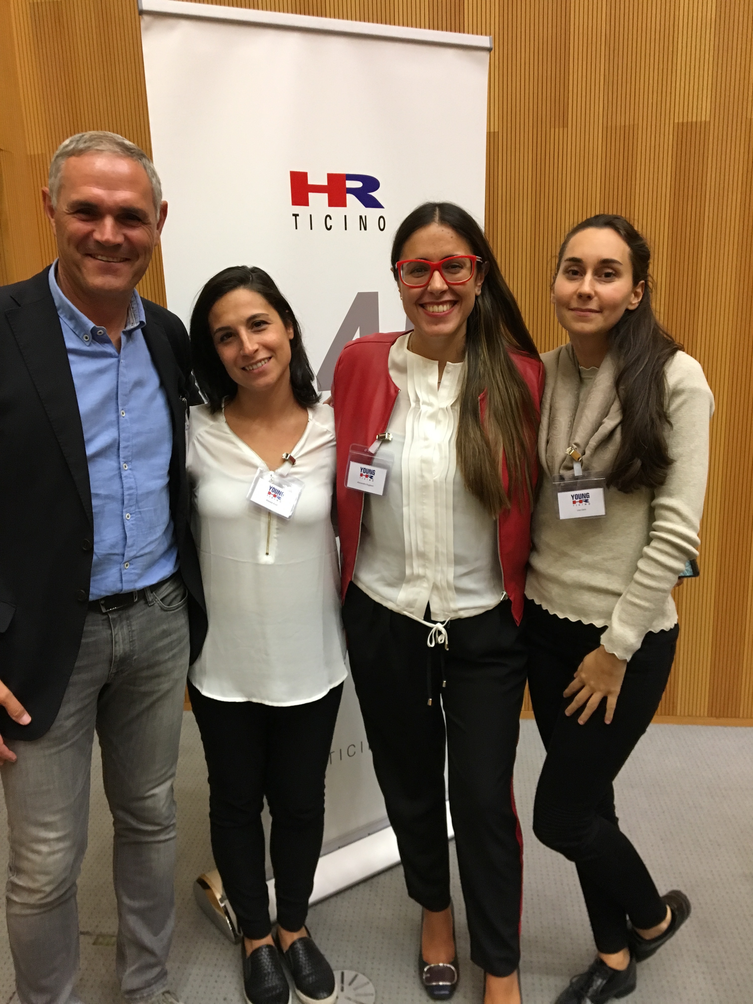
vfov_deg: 61.7
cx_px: 376
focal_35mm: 29
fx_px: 841
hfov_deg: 48.2
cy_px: 502
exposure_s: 1/33
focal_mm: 4.15
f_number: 2.2
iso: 200
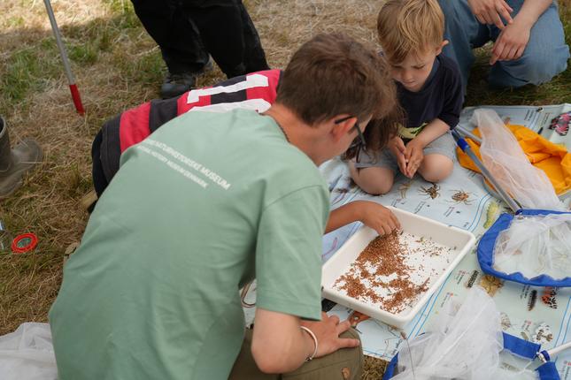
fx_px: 856
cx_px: 286
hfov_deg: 36.9
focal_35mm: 54
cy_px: 190
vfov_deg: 25.1
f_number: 4
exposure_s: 1/400
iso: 100
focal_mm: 54
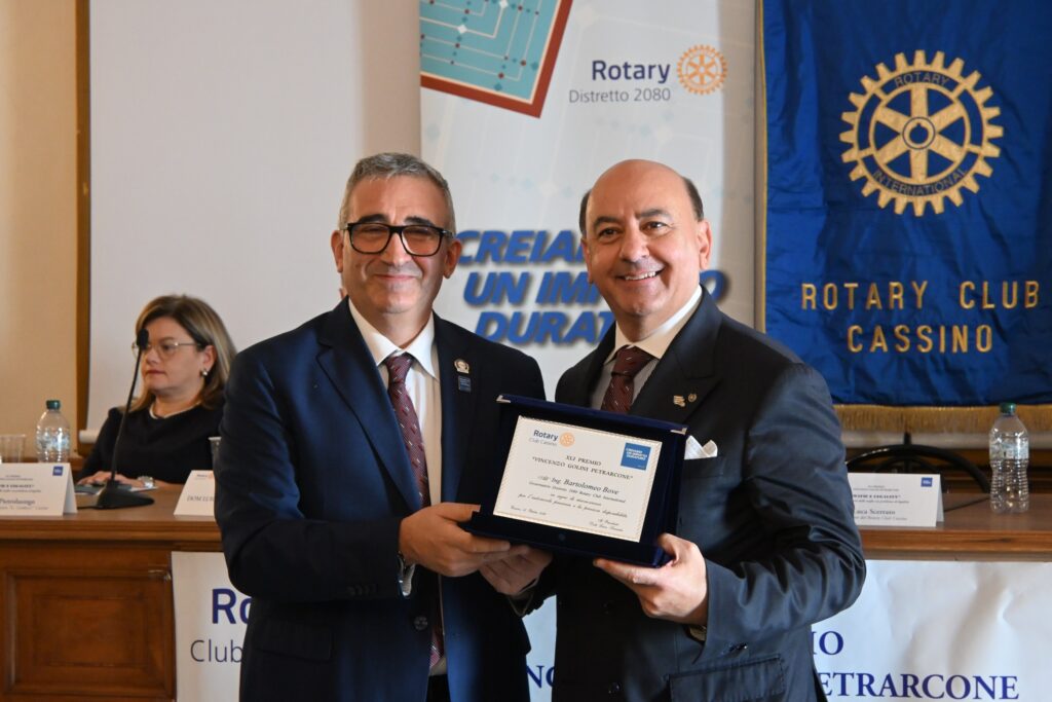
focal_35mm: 75
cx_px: 526
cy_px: 351
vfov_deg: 18.2
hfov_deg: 27.0
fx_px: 2192
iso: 3200
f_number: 6.3
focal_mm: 50
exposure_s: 1/80
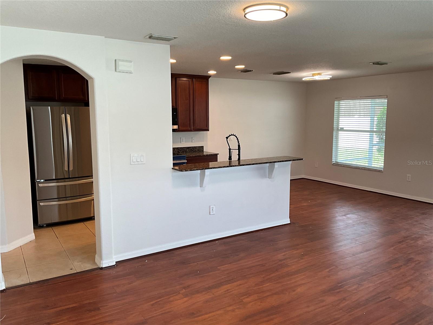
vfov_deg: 48.2
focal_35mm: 29
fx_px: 363
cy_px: 162
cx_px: 216
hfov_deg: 61.7
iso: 64
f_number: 1.8
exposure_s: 1/120
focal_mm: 3
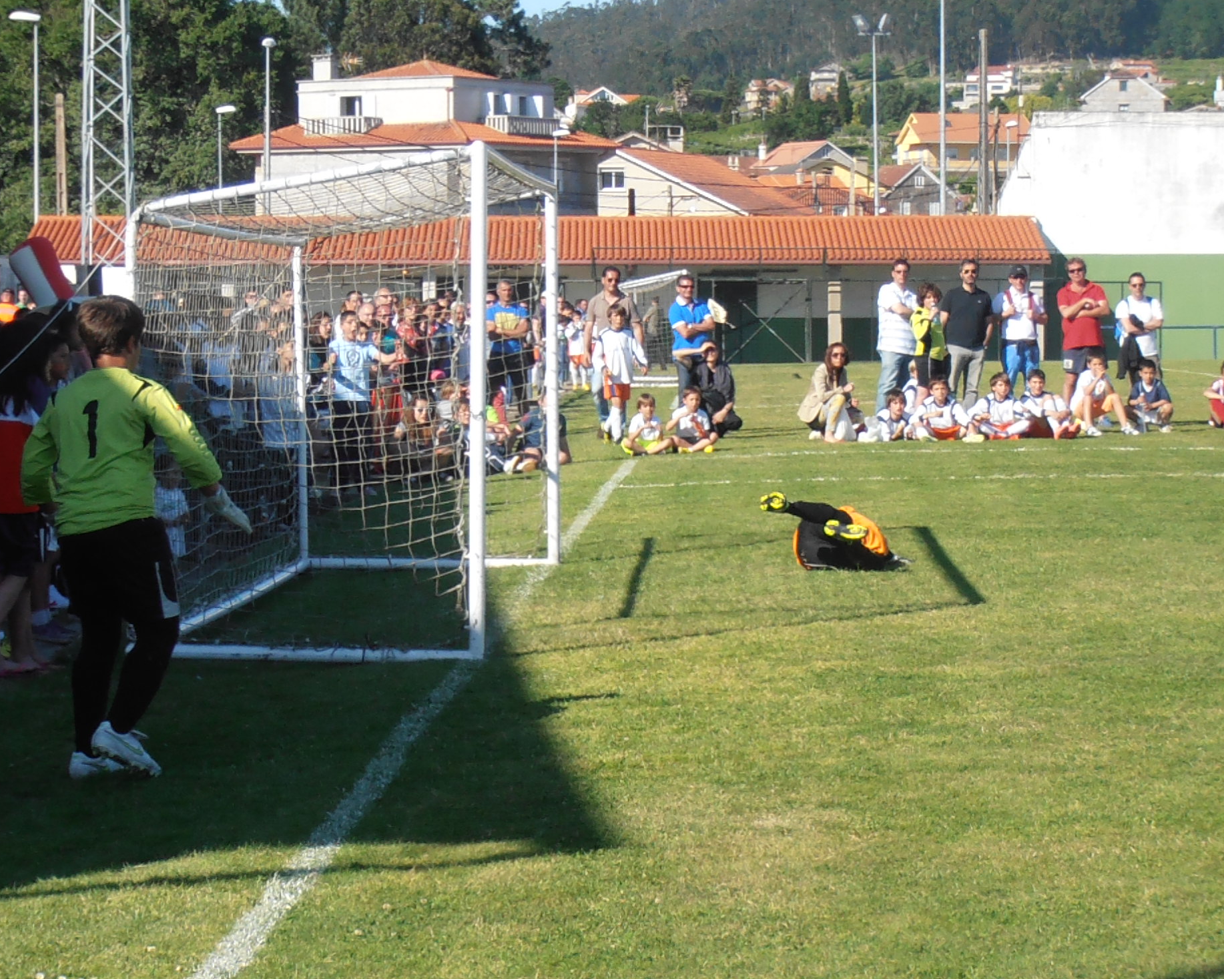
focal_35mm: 121
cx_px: 631
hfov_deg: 15.9
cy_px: 499
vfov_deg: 12.7
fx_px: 4383
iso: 250
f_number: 5.5
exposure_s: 1/1250
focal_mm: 19.64
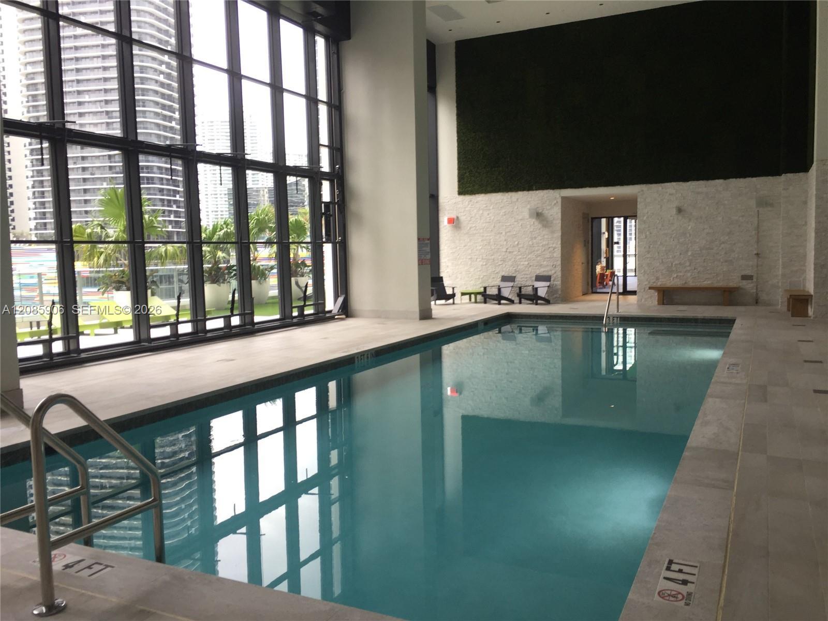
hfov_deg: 61.7
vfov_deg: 48.2
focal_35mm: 29
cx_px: 414
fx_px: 694
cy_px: 310
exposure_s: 1/30
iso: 40
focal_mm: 4.15
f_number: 2.2
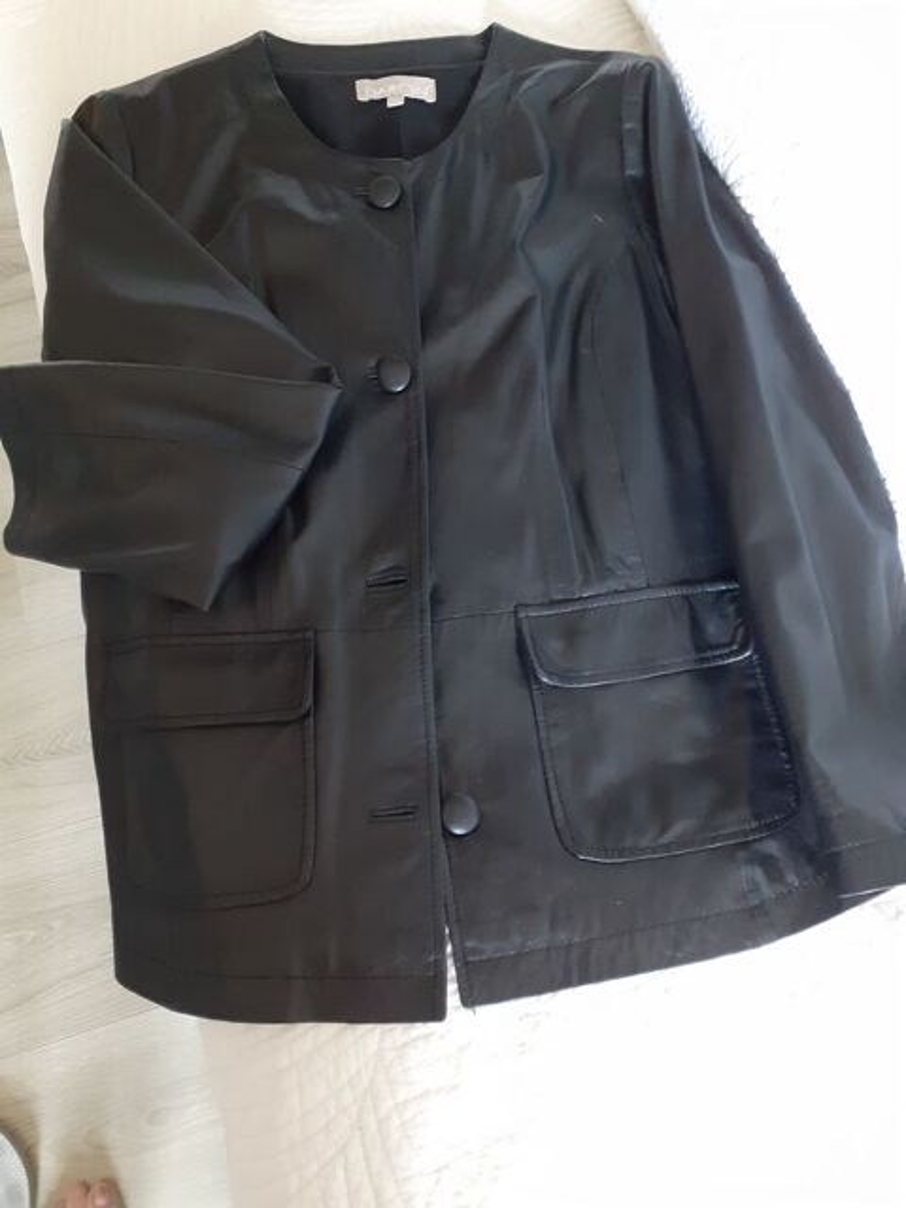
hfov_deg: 51.4
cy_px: 604
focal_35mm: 27
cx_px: 453
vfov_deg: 65.3
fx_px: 942
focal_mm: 3.6
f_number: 1.9
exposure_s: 1/25
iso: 400
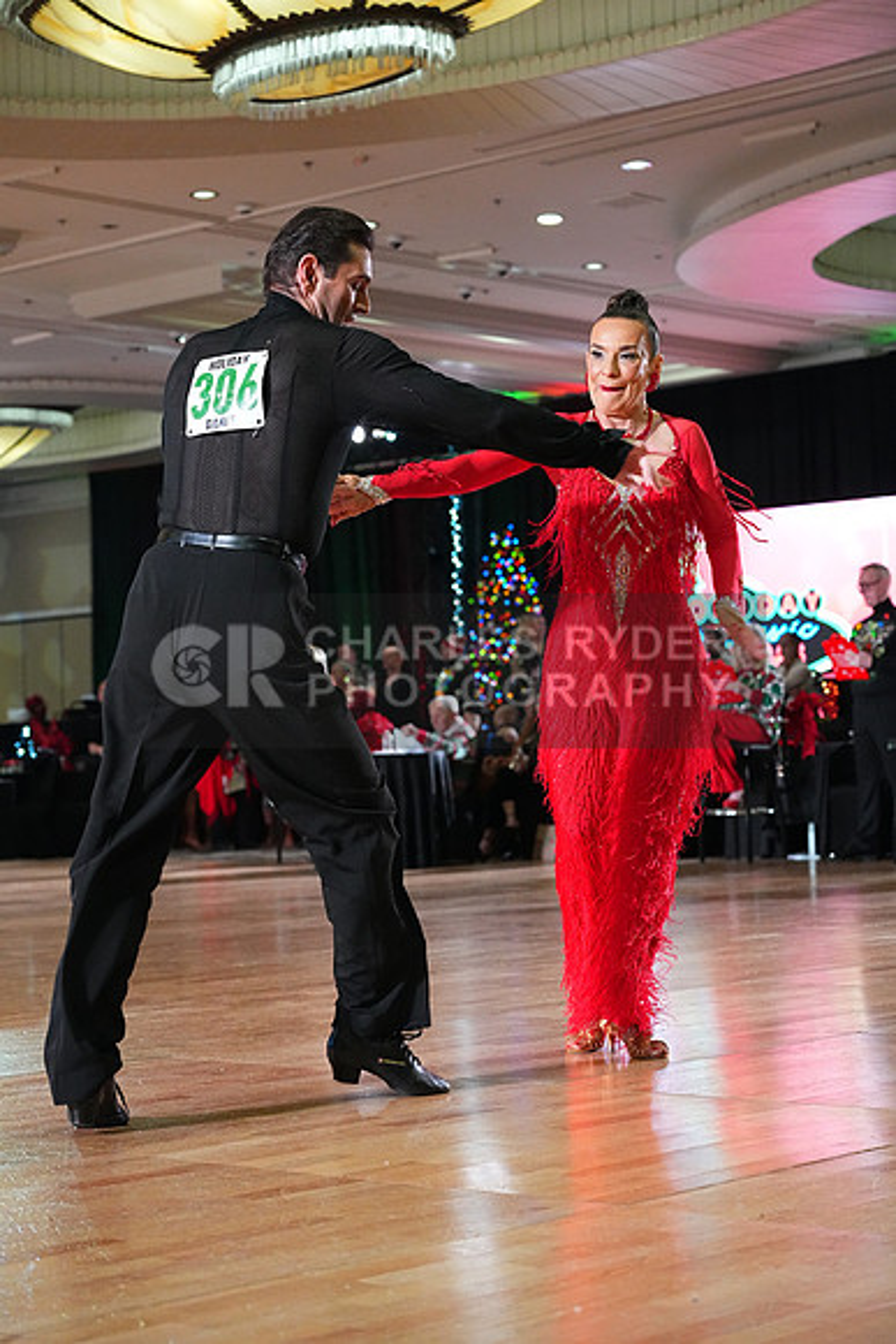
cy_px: 672
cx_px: 448
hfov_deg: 19.5
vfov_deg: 28.8
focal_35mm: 70
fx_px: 2612
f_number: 5
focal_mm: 70
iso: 8000
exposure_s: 1/400
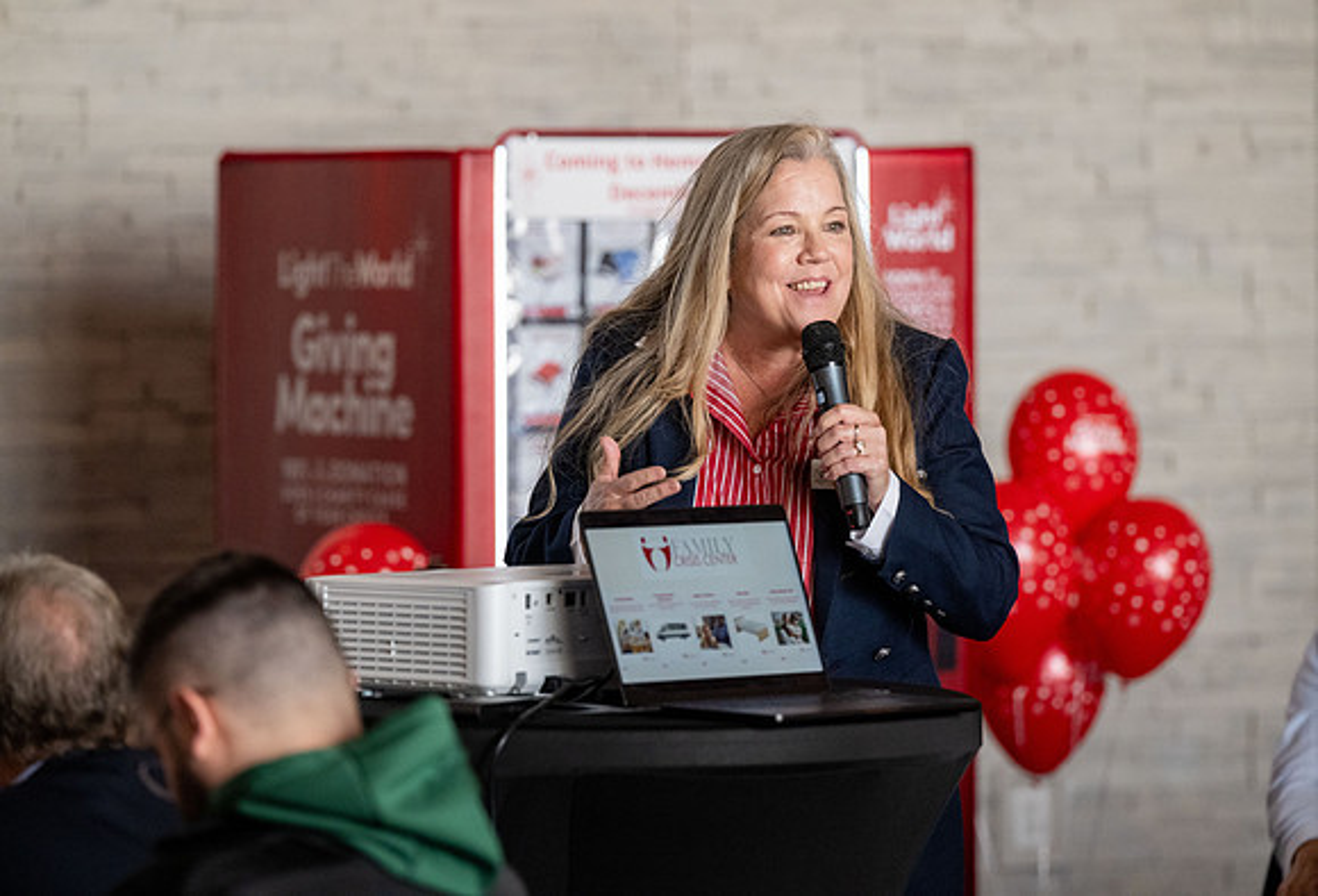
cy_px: 448
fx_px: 7459
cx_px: 671
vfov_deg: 6.9
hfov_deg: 10.1
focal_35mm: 203
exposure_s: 1/500
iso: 2500
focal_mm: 200
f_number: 4
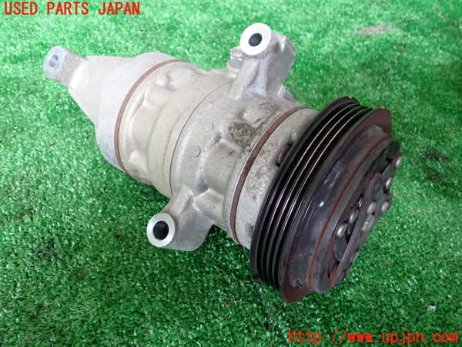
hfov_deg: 60.0
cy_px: 174
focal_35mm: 30
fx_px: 400
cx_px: 231
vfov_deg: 46.8
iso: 250
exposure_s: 1/30
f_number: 2.3
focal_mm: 5.4
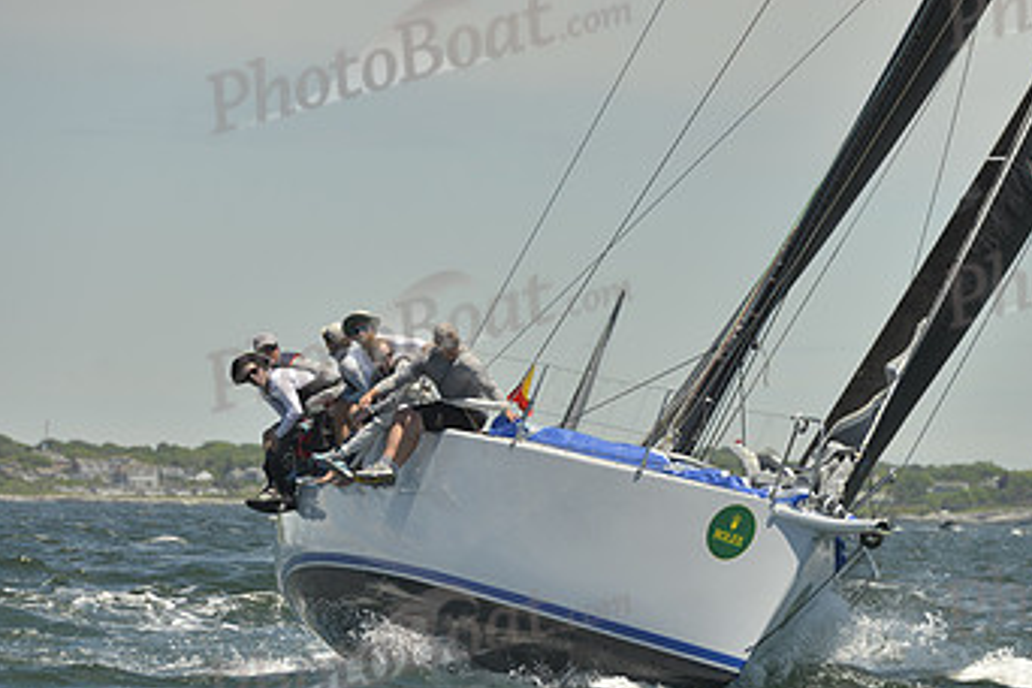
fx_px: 9717
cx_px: 791
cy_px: 448
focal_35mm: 339
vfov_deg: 4.1
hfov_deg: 6.1
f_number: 9
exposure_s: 1/1600
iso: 280
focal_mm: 200
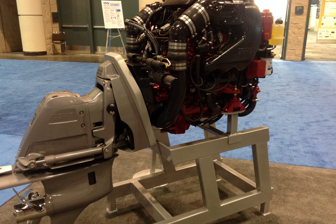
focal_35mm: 37
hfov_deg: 51.9
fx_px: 345
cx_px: 169
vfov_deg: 35.9
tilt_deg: -13.4
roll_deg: -2.3
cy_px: 119
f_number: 2.4
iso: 200
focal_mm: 4.28
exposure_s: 1/15
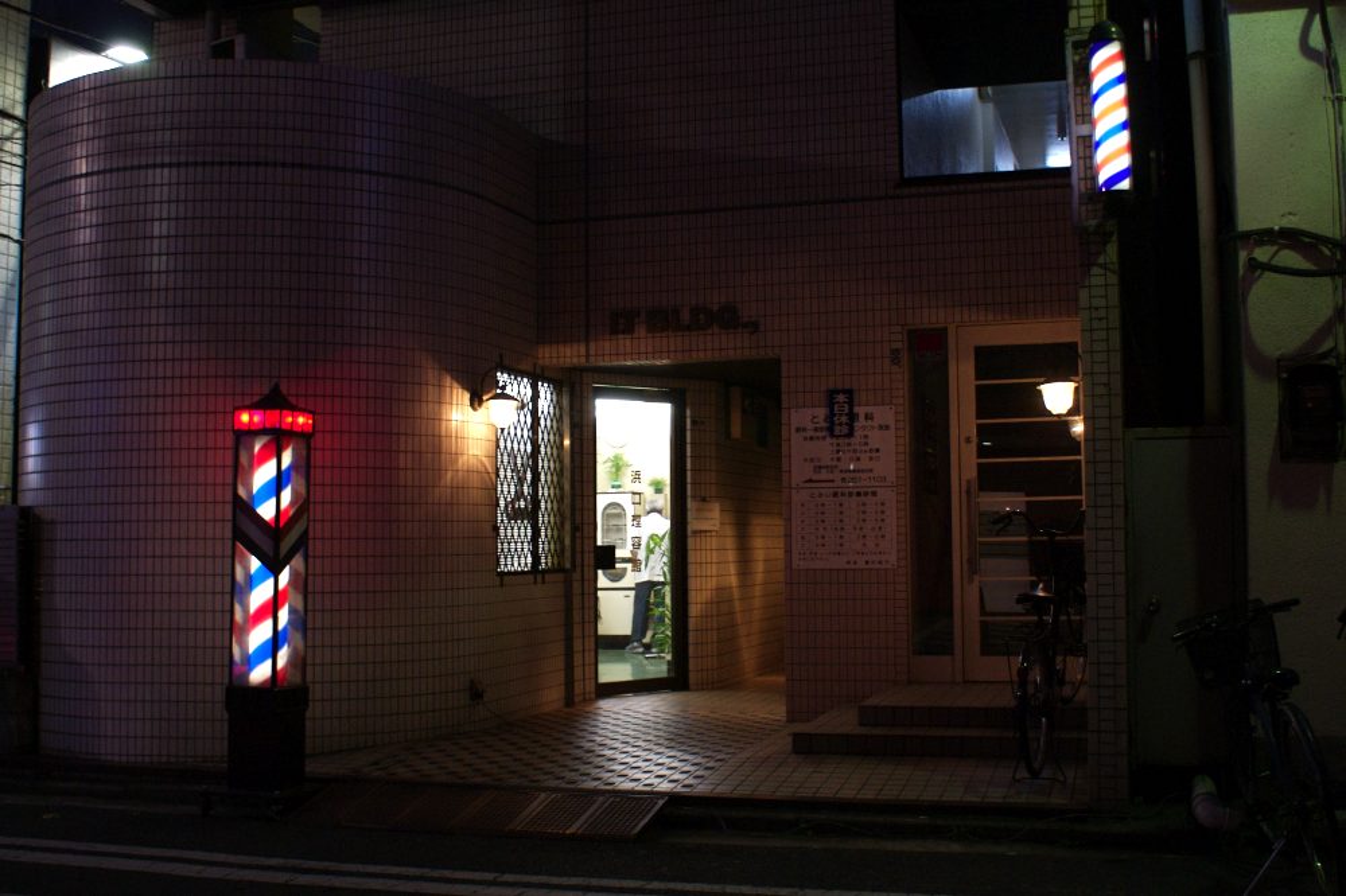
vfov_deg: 47.9
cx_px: 673
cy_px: 448
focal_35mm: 27
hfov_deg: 67.4
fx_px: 1009
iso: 400
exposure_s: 1/30
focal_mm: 18
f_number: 3.5
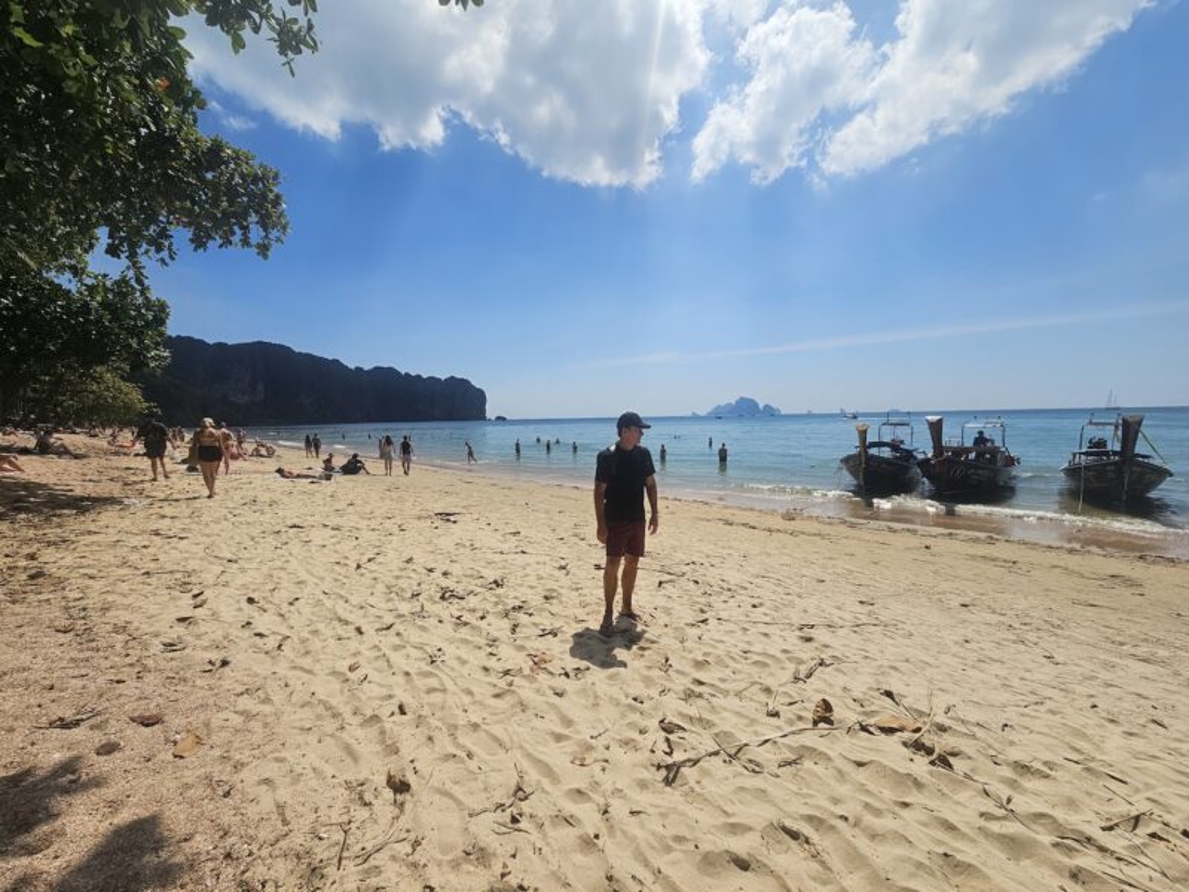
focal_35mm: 13
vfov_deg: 89.9
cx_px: 594
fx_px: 447
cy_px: 446
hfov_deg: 106.2
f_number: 2.2
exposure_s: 1/7122
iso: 50
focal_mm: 2.2
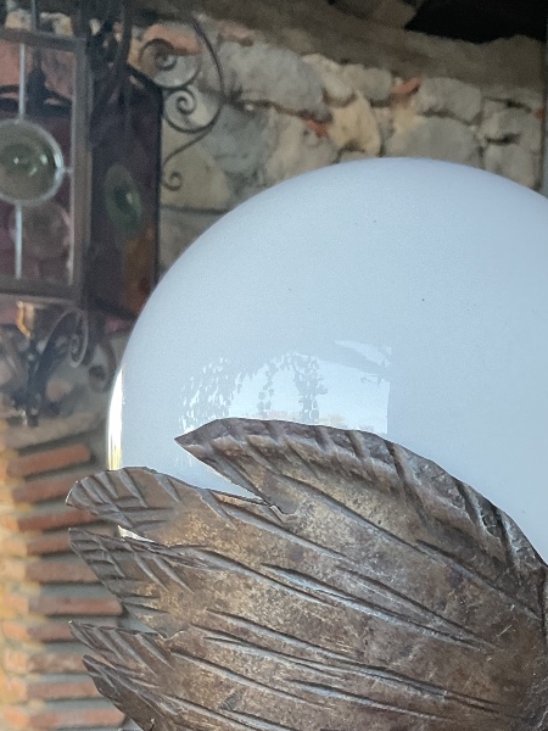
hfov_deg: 24.4
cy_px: 673
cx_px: 504
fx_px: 1224
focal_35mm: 58
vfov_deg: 31.5
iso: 80
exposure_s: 1/60
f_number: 1.8
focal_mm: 3
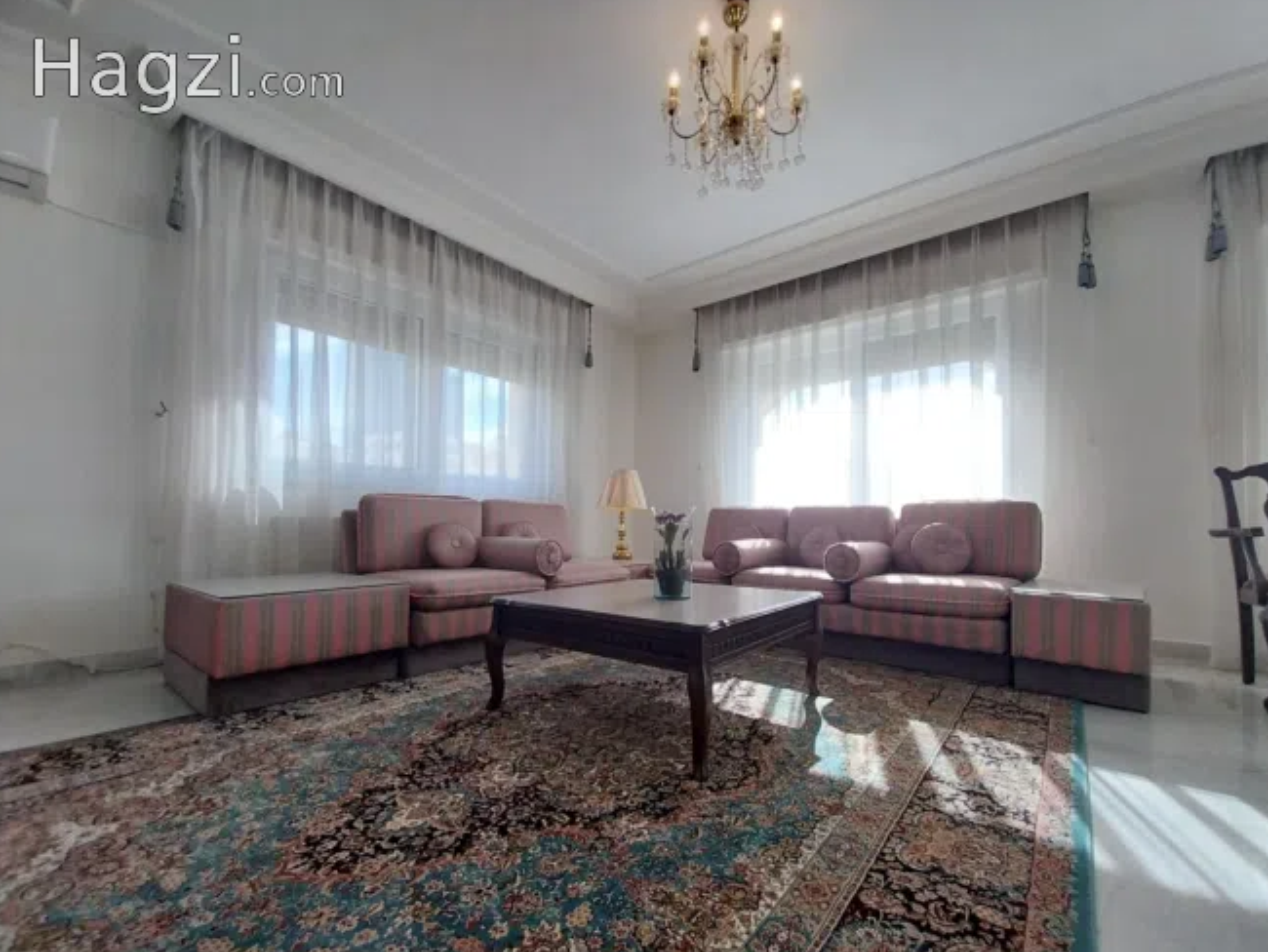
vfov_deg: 85.6
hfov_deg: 101.9
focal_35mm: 14
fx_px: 513
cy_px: 506
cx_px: 677
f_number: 2.2
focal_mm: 1.3
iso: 64
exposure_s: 1/109
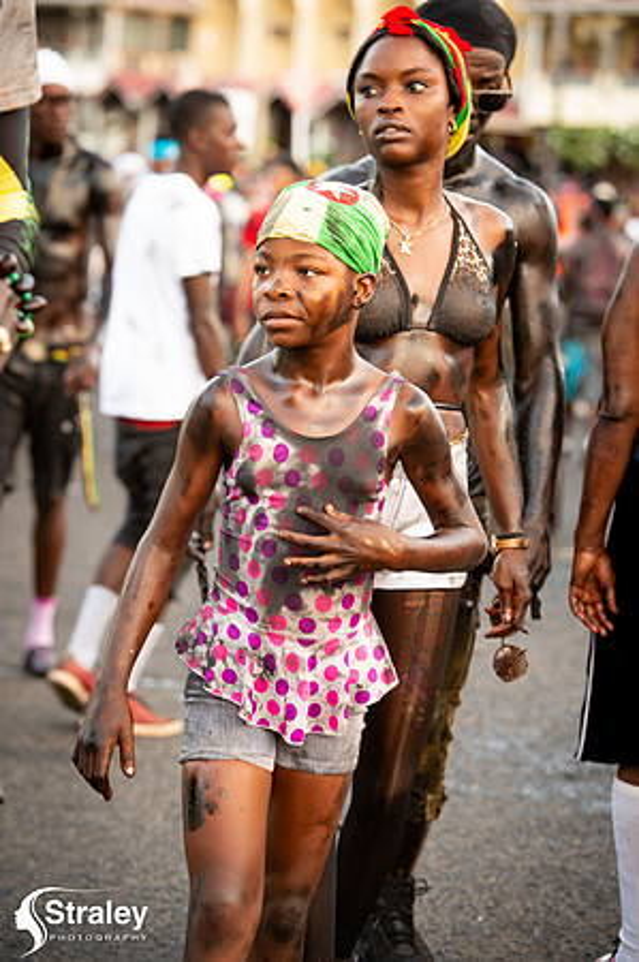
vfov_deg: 17.1
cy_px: 481
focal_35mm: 120
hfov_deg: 11.4
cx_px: 320
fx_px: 3202
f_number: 5
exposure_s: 1/200
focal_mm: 120
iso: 1250
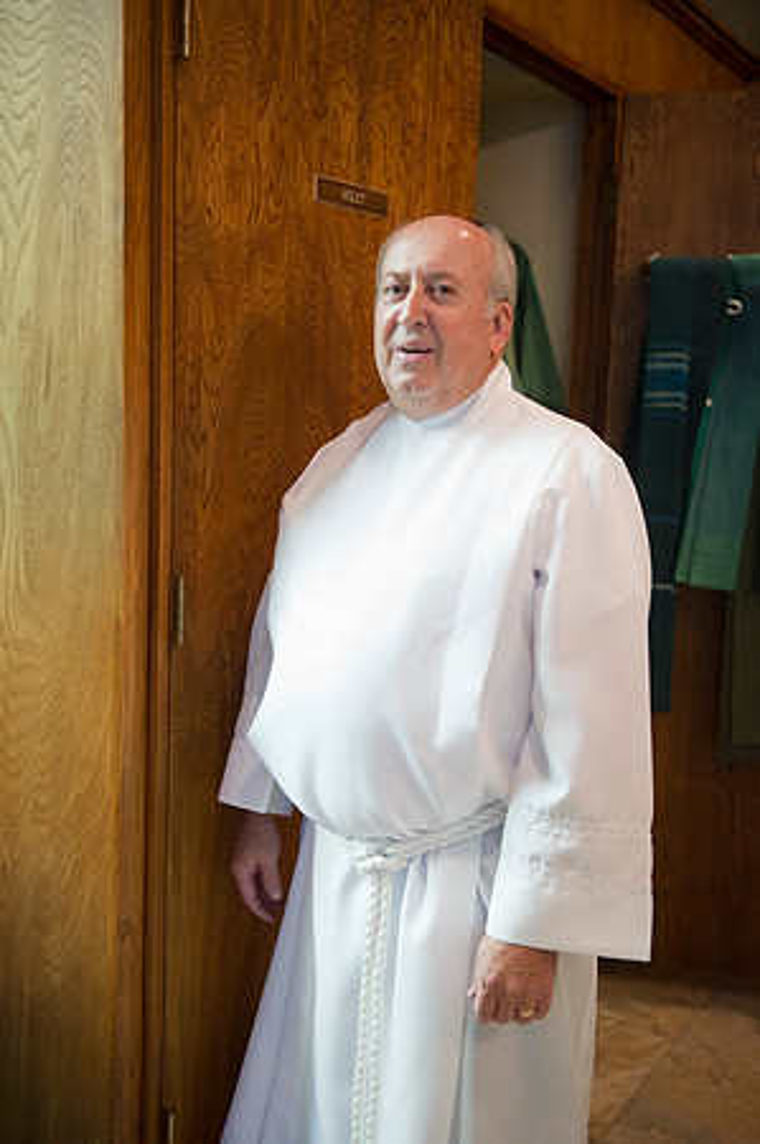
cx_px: 380
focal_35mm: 44
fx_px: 1396
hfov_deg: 30.4
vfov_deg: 44.5
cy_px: 572
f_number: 2.8
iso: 2000
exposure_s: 1/60
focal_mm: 44
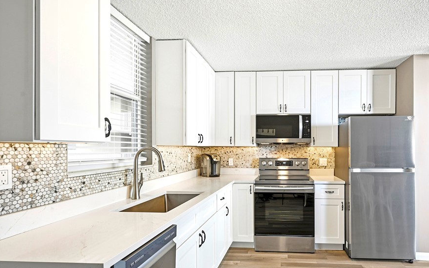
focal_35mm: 19
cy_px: 166
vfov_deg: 61.5
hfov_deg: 86.5
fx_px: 222
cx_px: 265
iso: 100
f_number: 8
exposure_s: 1/50
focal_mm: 15
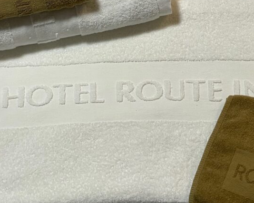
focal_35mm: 114
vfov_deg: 13.5
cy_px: 94
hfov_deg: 16.8
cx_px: 185
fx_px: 857
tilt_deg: -65.1
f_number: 2
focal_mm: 6
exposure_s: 1/120
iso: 125
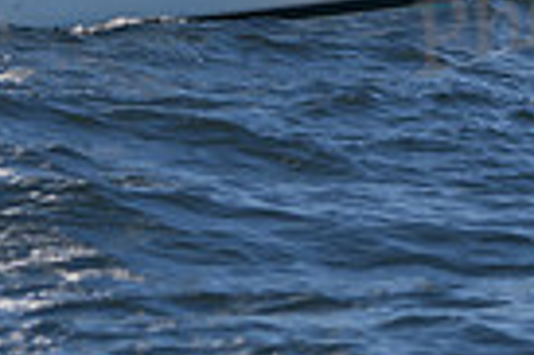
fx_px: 5645
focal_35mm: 381
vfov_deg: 3.6
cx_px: 214
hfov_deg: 5.4
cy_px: -174
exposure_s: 1/1000
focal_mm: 90
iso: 200
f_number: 4
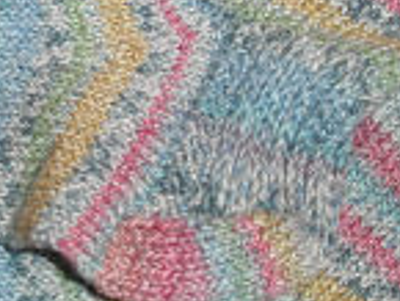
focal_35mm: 105
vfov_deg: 14.1
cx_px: 77
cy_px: 66
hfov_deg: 18.5
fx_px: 1214
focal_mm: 7.8
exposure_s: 1/30
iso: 100
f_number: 2.8
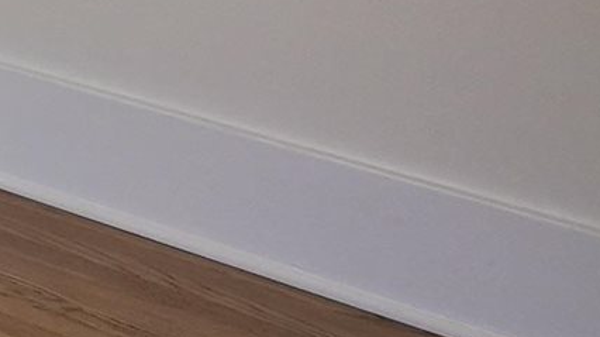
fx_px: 1924
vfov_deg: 8.8
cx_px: -1534
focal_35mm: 121
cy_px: -560
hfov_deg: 9.4
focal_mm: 11
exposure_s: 1/160
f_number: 4
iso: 200
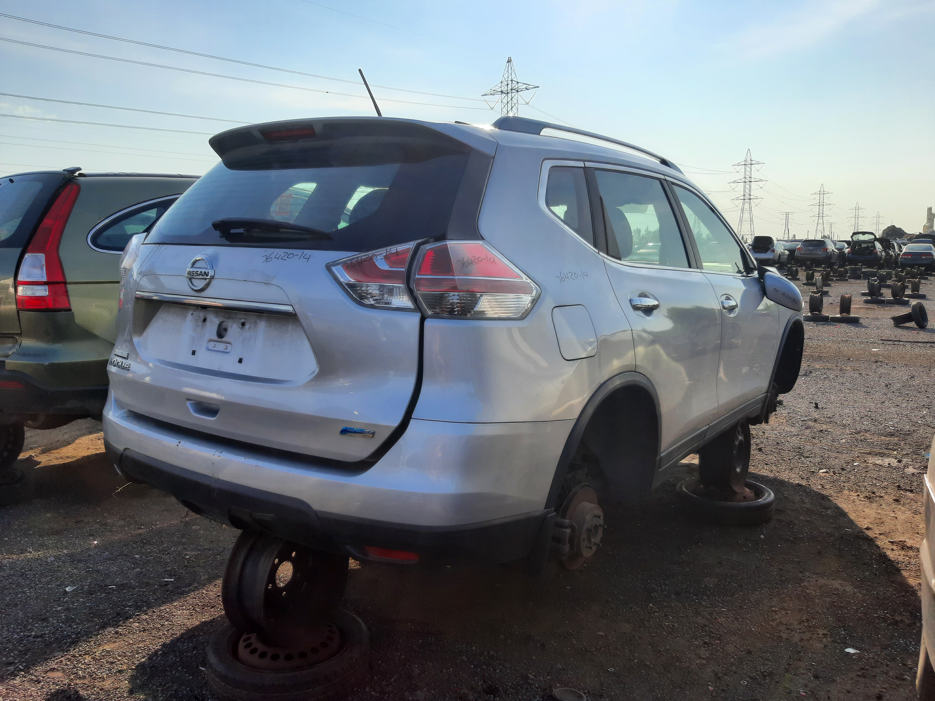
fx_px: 702
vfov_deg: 53.1
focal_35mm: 26
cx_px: 468
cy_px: 350
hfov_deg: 67.3
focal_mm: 3.92
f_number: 1.7
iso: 40
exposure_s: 1/2049
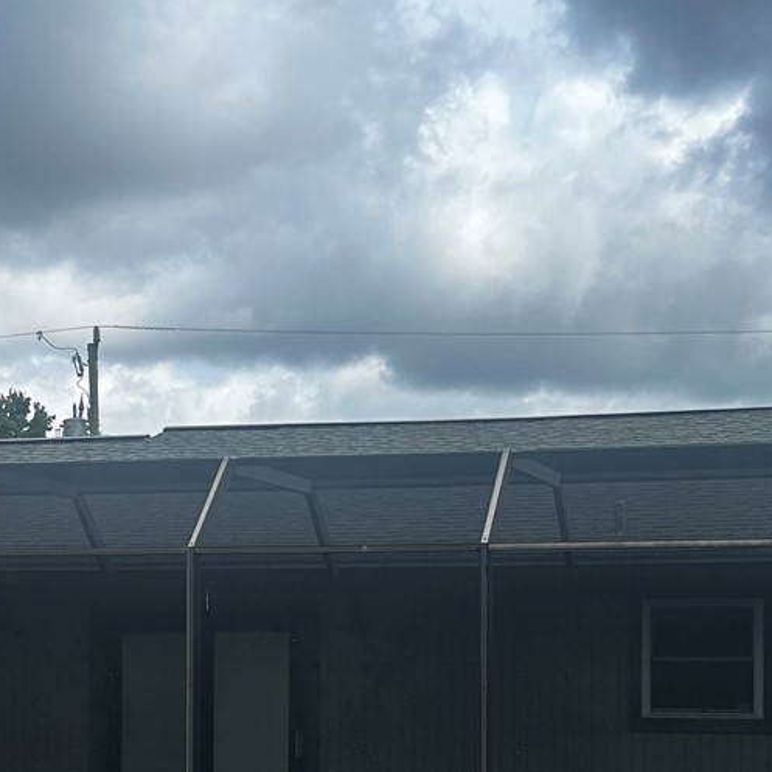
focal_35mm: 74
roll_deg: -1.4
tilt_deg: +0.8
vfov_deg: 22.9
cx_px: 404
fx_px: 1867
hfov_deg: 23.4
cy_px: 656
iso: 50
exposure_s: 1/3704
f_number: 1.5
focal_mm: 5.7
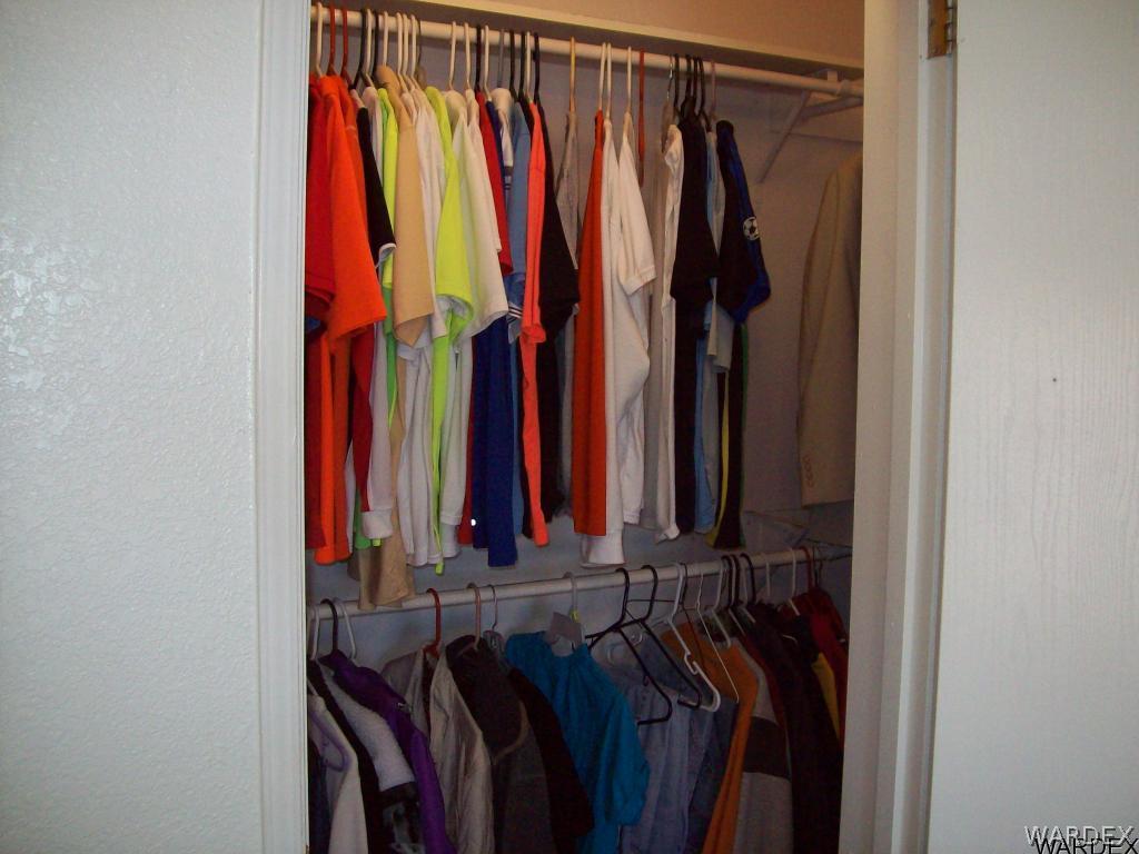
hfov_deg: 51.4
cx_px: 570
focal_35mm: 36
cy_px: 427
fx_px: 1185
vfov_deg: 39.7
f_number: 2.7
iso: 200
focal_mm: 6
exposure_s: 1/64
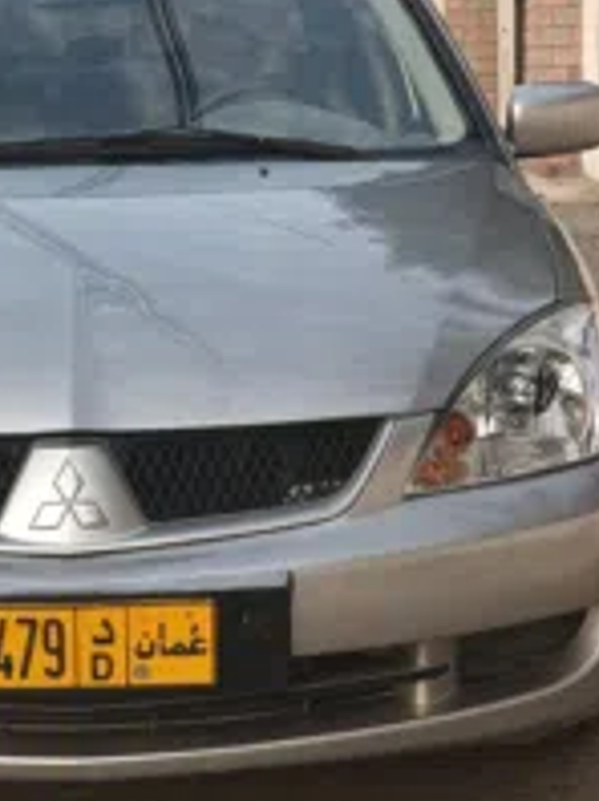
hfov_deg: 15.3
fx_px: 2197
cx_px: 53
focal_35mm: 95
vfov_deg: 20.6
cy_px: 526
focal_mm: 7.08
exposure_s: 1/100
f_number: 2
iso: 125
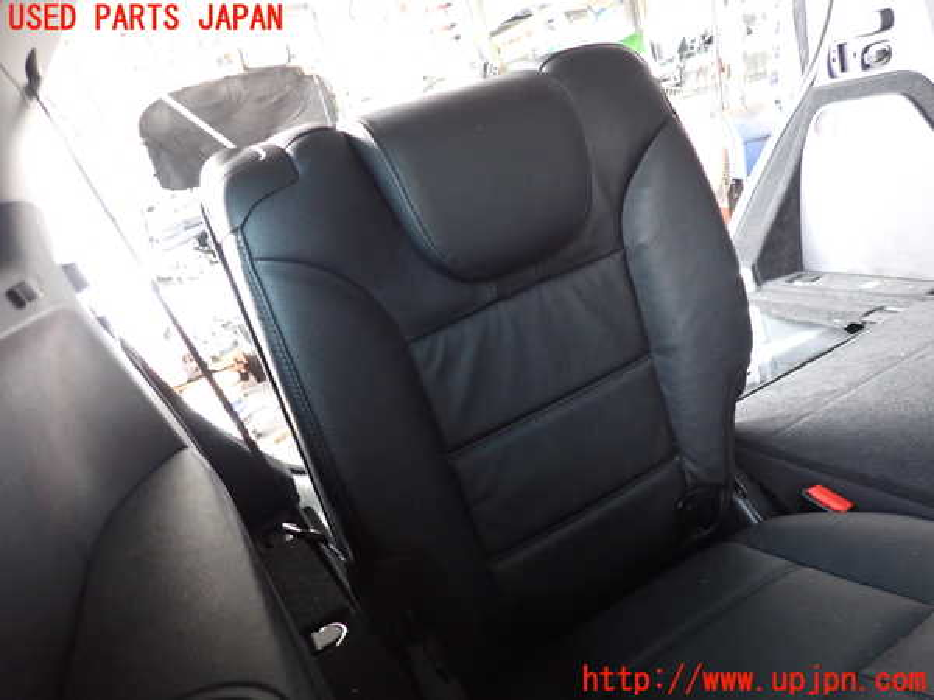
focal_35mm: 25
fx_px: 675
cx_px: 467
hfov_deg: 69.4
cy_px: 350
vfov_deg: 54.9
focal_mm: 4.5
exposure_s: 1/30
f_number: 2
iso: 320
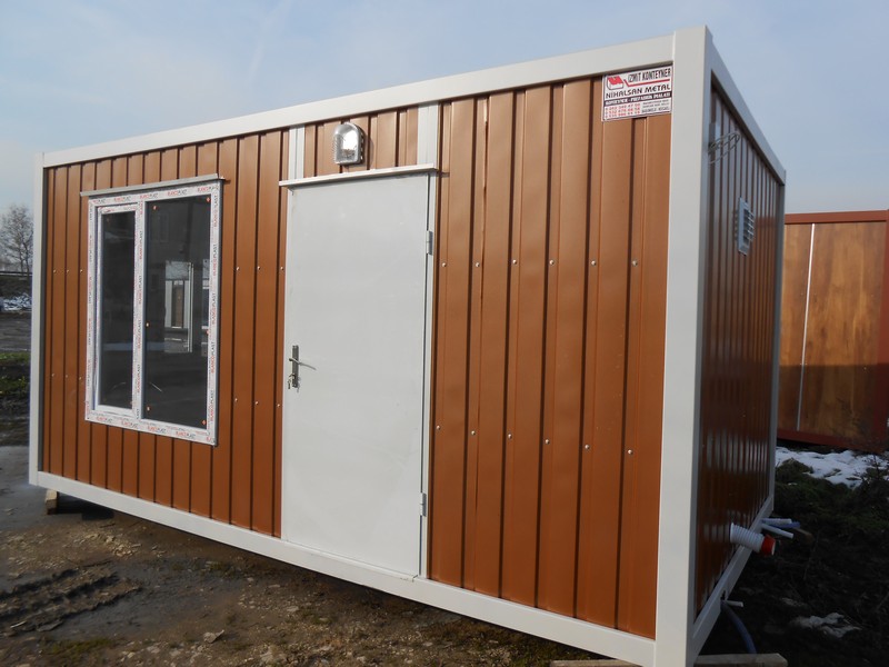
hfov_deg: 67.3
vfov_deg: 53.1
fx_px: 668
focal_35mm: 26
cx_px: 444
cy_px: 334
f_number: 3.5
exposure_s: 1/1000
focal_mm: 4.6
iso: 80
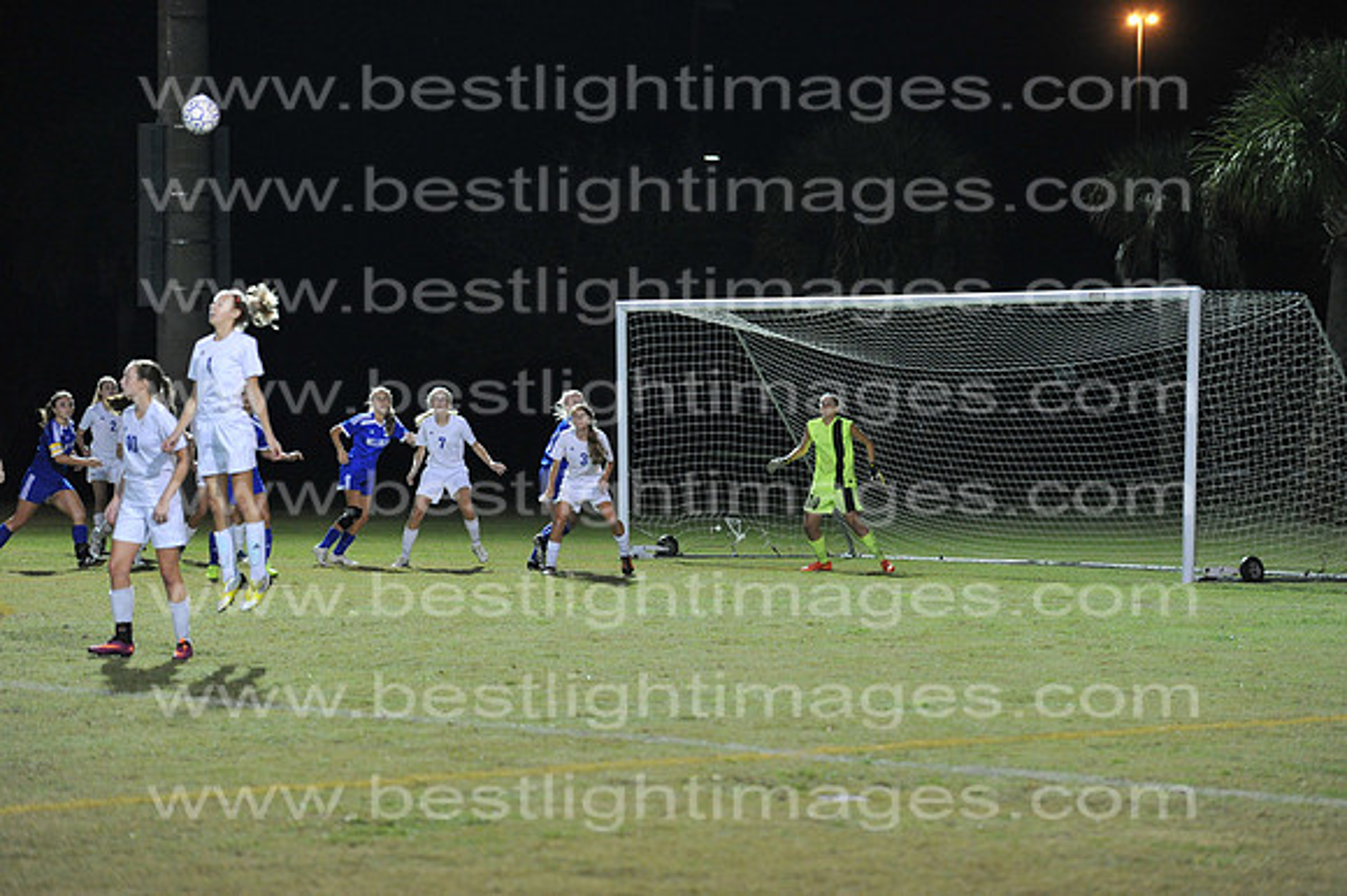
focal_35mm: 122
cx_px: 674
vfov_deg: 11.2
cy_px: 448
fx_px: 4562
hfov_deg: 16.8
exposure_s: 1/500
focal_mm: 122
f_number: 3.2
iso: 5000
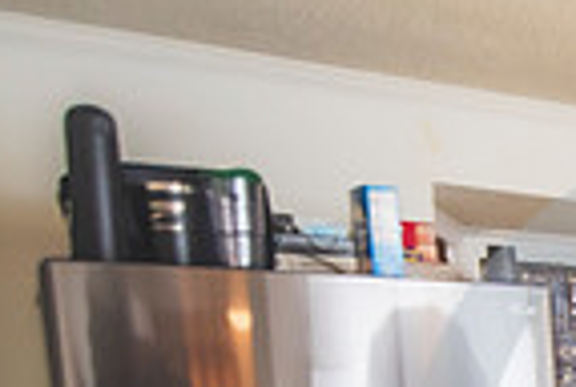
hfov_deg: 22.1
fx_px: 962
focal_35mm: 60
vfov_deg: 20.6
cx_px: 1013
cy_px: 516
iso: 500
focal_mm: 14
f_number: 2.8
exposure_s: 1/125
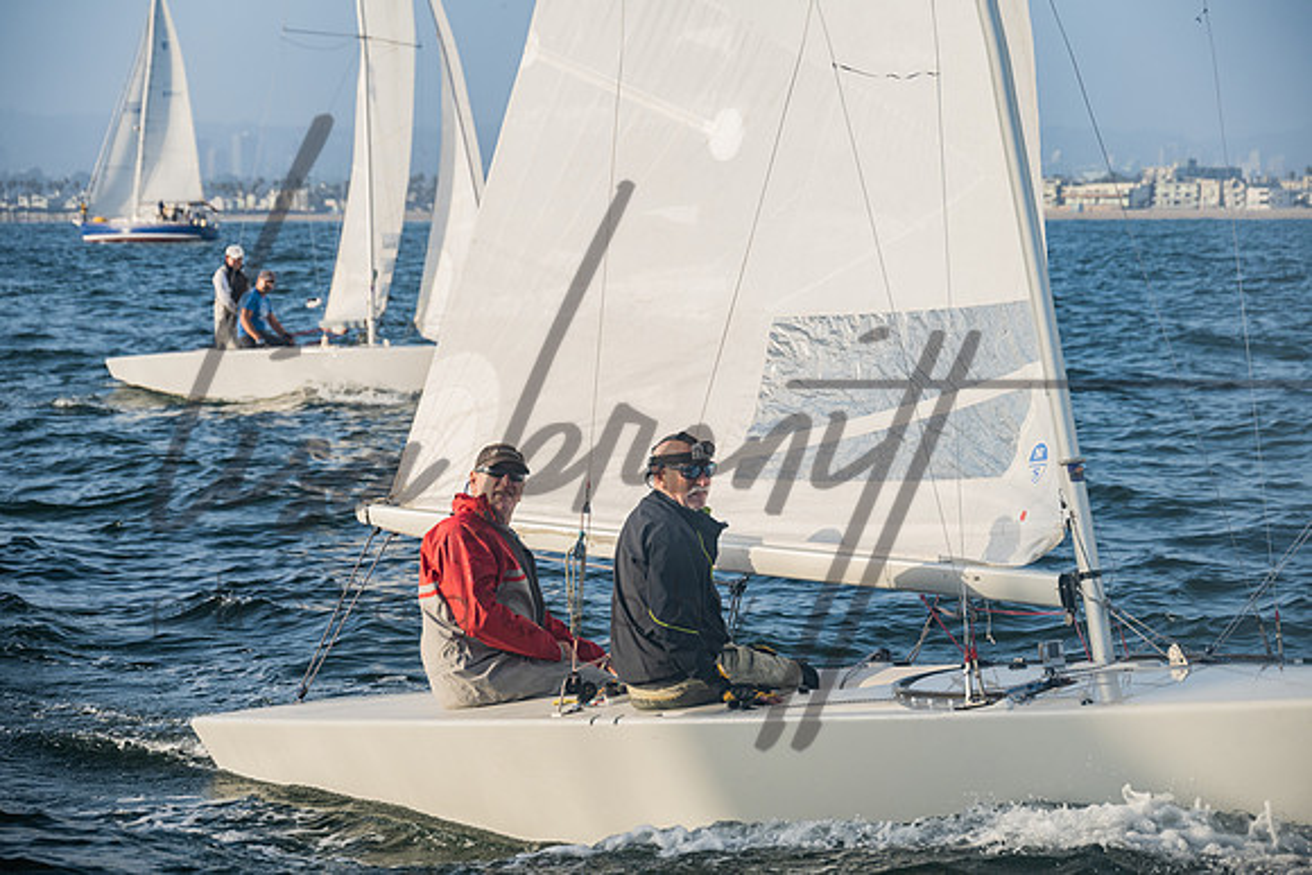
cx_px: 656
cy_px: 438
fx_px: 4010
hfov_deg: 18.6
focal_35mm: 110
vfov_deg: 12.5
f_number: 6.3
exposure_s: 1/640
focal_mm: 110
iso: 400
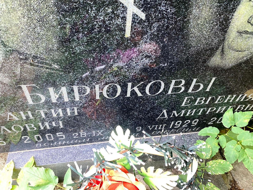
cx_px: 126
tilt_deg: -45.4
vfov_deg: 53.1
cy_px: 95
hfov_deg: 67.3
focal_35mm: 26
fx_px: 190
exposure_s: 1/60
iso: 250
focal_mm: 4.25
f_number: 1.8
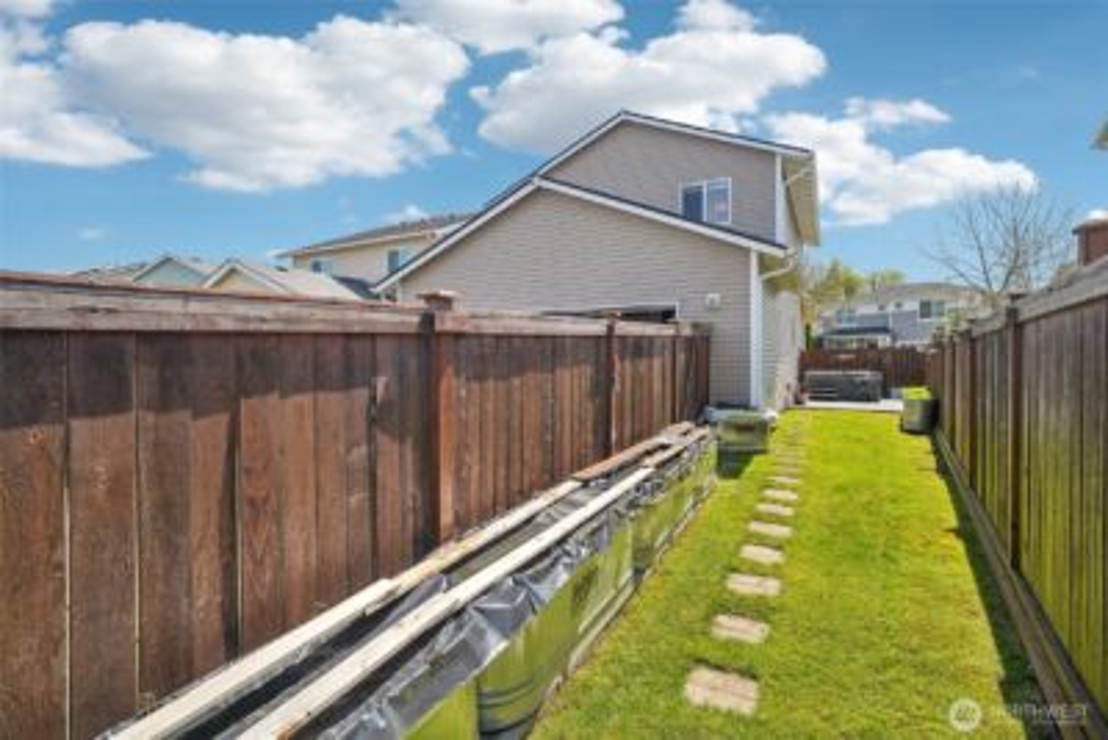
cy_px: 370
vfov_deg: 73.8
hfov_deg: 96.7
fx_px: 493
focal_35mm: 16
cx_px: 554
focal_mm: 16
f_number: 8
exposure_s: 1/1250
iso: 1600
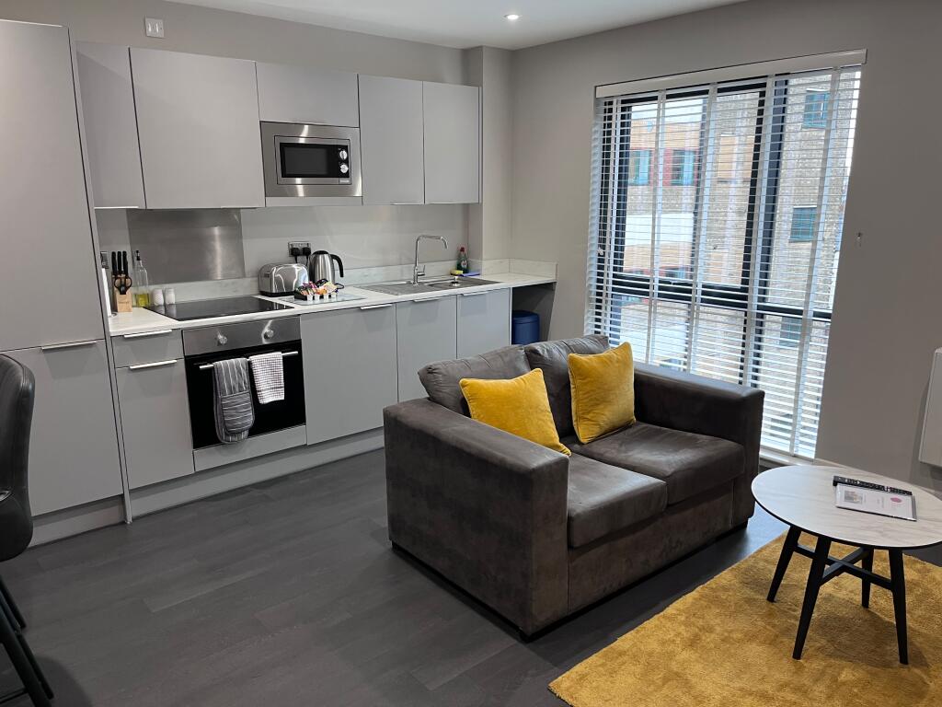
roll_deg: +0.0
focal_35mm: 26
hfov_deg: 67.3
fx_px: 708
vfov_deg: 53.1
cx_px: 471
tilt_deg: -14.5
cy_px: 354
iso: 80
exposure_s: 1/50
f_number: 1.6
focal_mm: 5.1
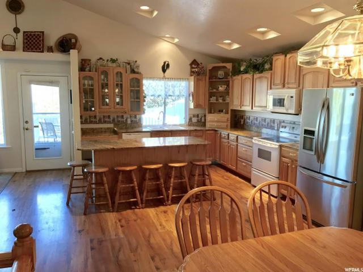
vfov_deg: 49.7
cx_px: 182
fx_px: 294
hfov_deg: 63.4
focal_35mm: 28
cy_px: 136
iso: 32
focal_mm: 3.99
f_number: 1.8
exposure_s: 1/40
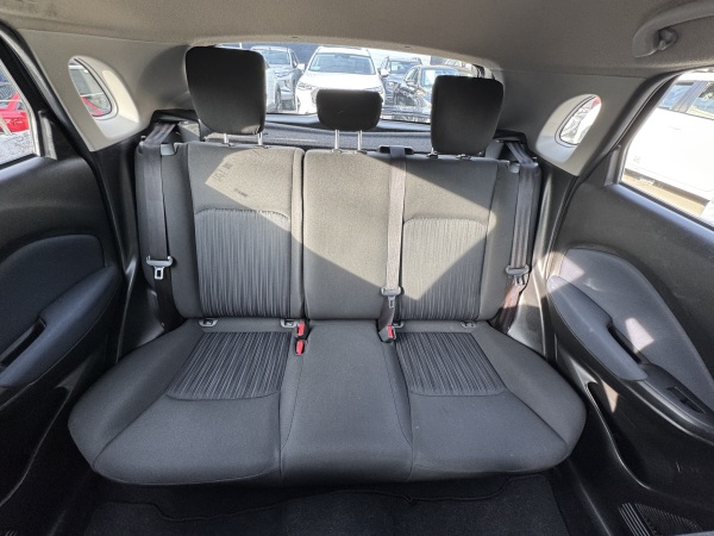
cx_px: 357
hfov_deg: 102.1
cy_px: 268
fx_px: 289
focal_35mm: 14
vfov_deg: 85.7
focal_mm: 2.22
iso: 125
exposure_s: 1/99
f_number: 2.2
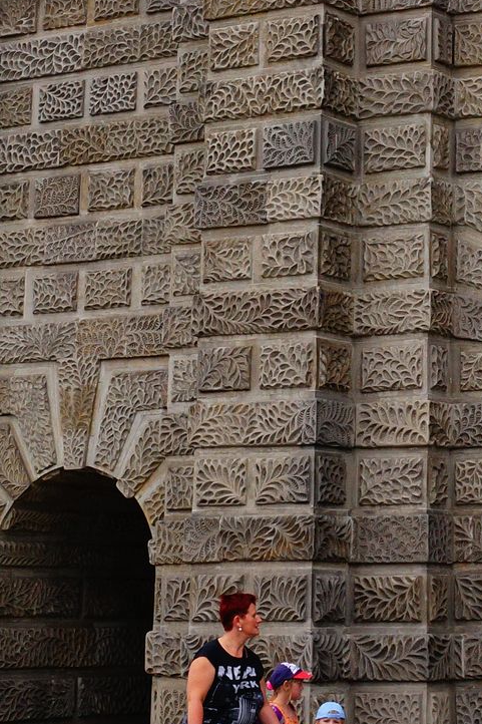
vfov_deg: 18.5
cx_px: 441
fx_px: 2170
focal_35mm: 108
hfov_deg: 12.6
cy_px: 25
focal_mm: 26
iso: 320
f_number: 16
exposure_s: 1/60
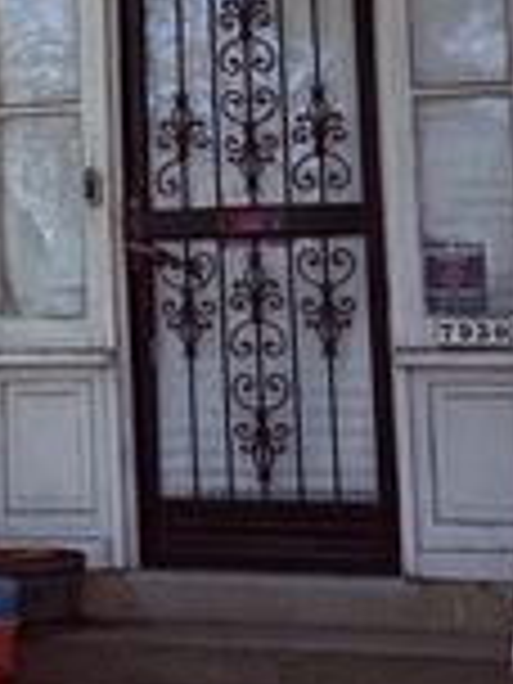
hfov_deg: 13.5
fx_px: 2075
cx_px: -180
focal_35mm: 105
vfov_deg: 17.2
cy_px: -277
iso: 100
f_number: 1.78
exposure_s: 1/1653
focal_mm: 6.76
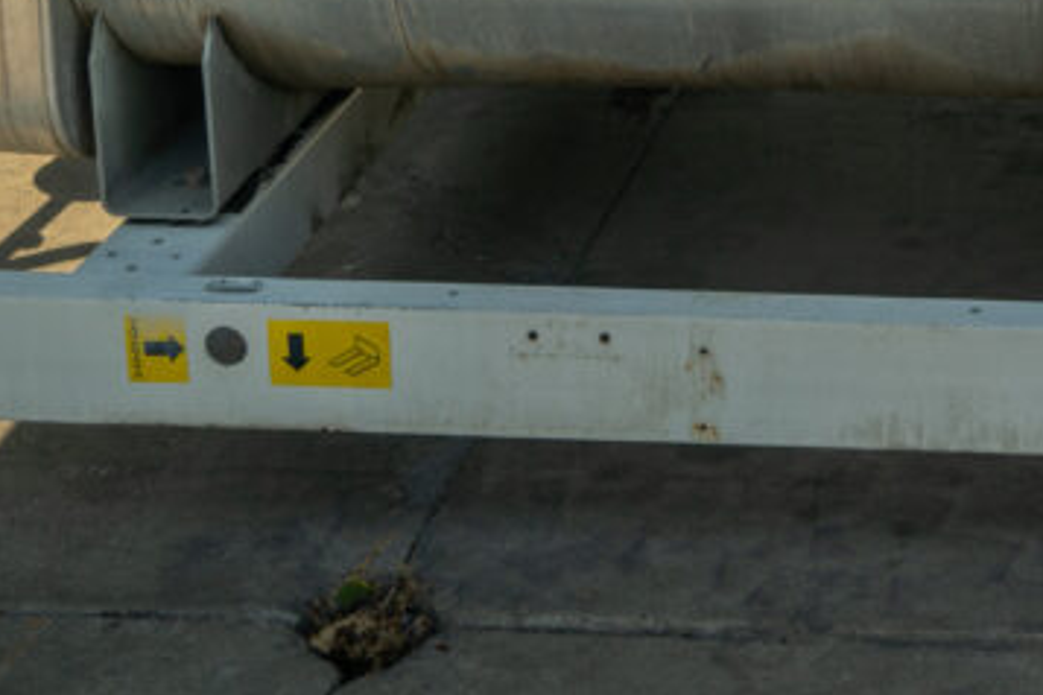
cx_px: 1183
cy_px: -238
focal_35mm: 89
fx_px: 2578
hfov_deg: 21.5
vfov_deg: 14.6
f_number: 4.5
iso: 100
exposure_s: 1/250
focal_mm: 31
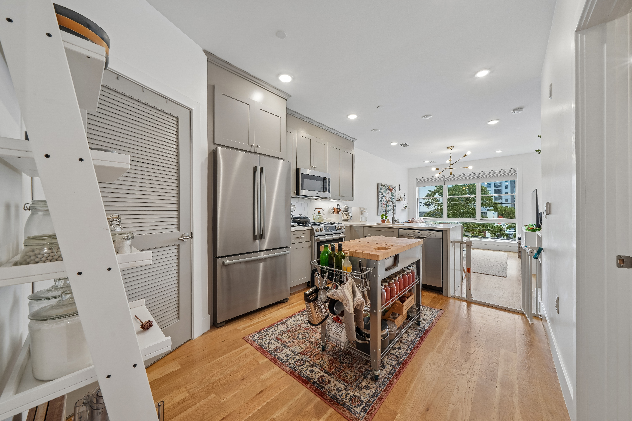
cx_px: 316
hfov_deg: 112.6
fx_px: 211
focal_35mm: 12
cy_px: 210
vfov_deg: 90.0
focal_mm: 12
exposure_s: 1/2.5
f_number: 11
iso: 100
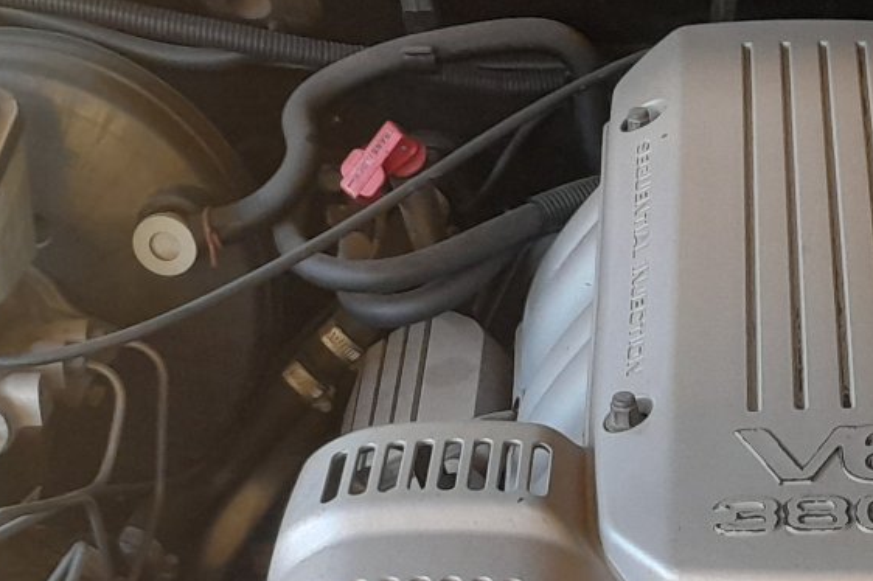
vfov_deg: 13.9
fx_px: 2327
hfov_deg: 21.0
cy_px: 668
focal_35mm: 96
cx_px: 704
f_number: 1.8
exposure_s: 1/50
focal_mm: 4
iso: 250
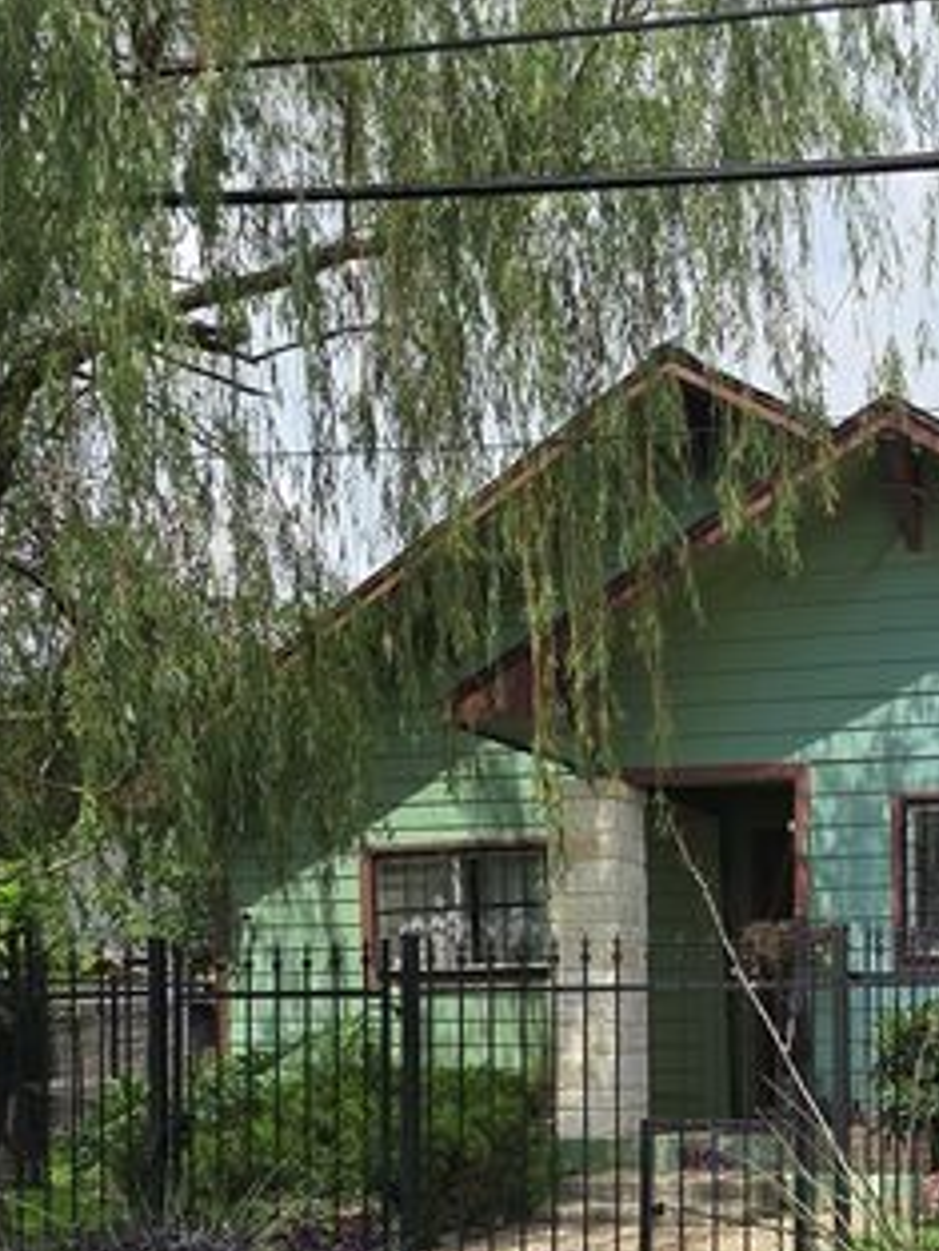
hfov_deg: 28.3
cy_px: 1045
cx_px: 887
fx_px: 1771
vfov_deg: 37.2
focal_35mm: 49
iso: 12
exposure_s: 1/825
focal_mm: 6.3
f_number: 1.7
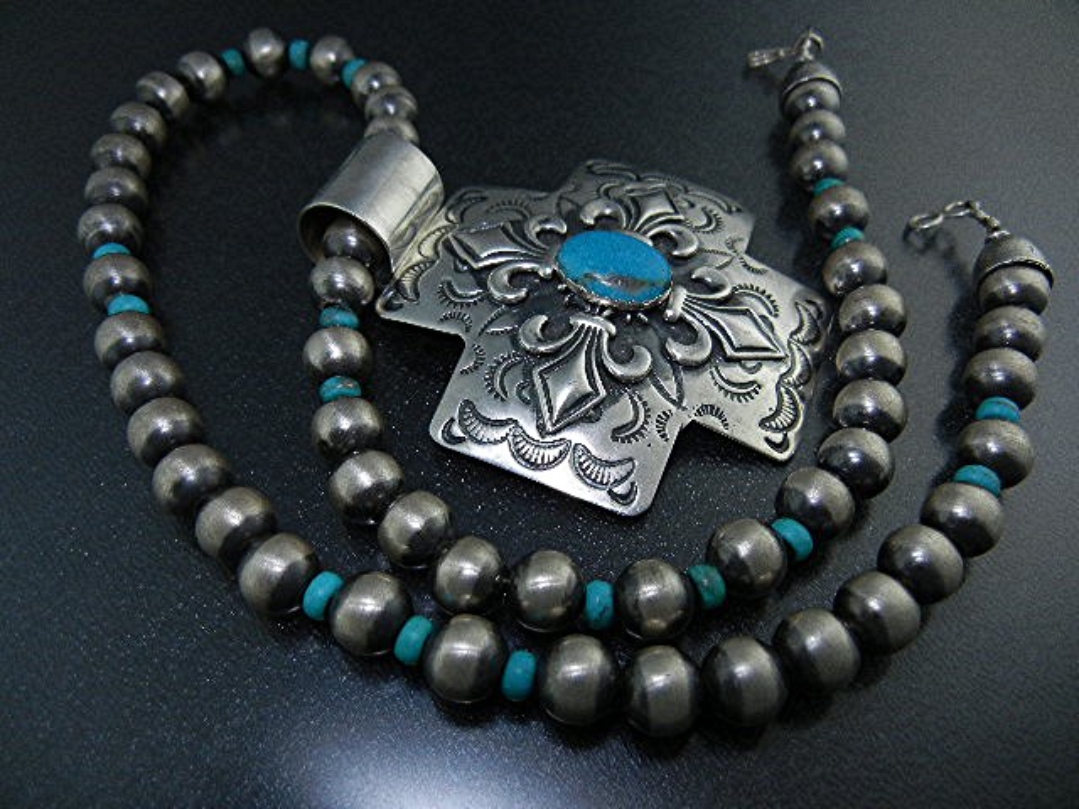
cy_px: 404
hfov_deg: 60.0
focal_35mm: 30
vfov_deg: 46.8
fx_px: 935
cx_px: 540
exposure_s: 1/30
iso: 271
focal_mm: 5.4
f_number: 7
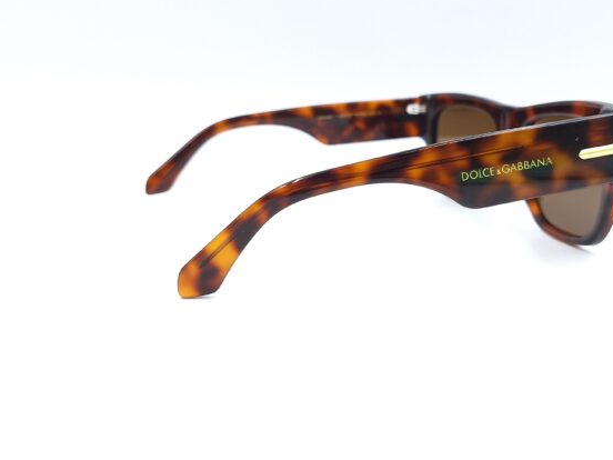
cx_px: 371
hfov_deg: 56.3
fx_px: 567
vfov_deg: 43.8
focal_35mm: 32
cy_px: 170
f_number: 1.8
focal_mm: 5.54
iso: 64
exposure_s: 1/60
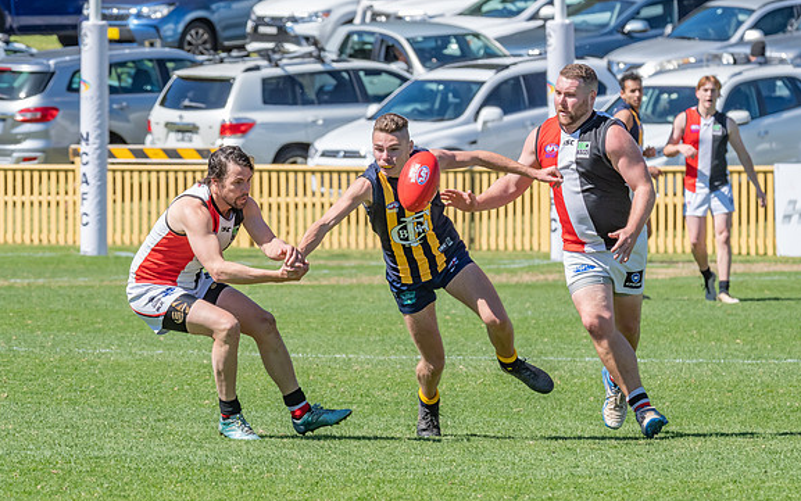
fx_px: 10743
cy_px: 272
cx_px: 392
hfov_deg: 4.3
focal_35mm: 492
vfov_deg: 2.7
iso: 800
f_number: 13
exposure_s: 1/1000
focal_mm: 300
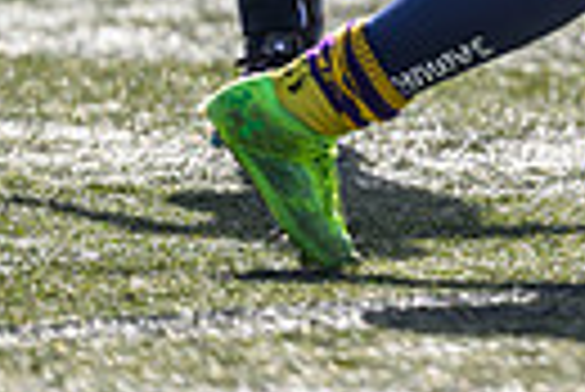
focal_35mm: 1787
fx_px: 29071
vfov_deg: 0.8
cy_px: -394
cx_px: 1233
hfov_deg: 1.2
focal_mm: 400
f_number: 3.2
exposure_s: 1/1250
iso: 200
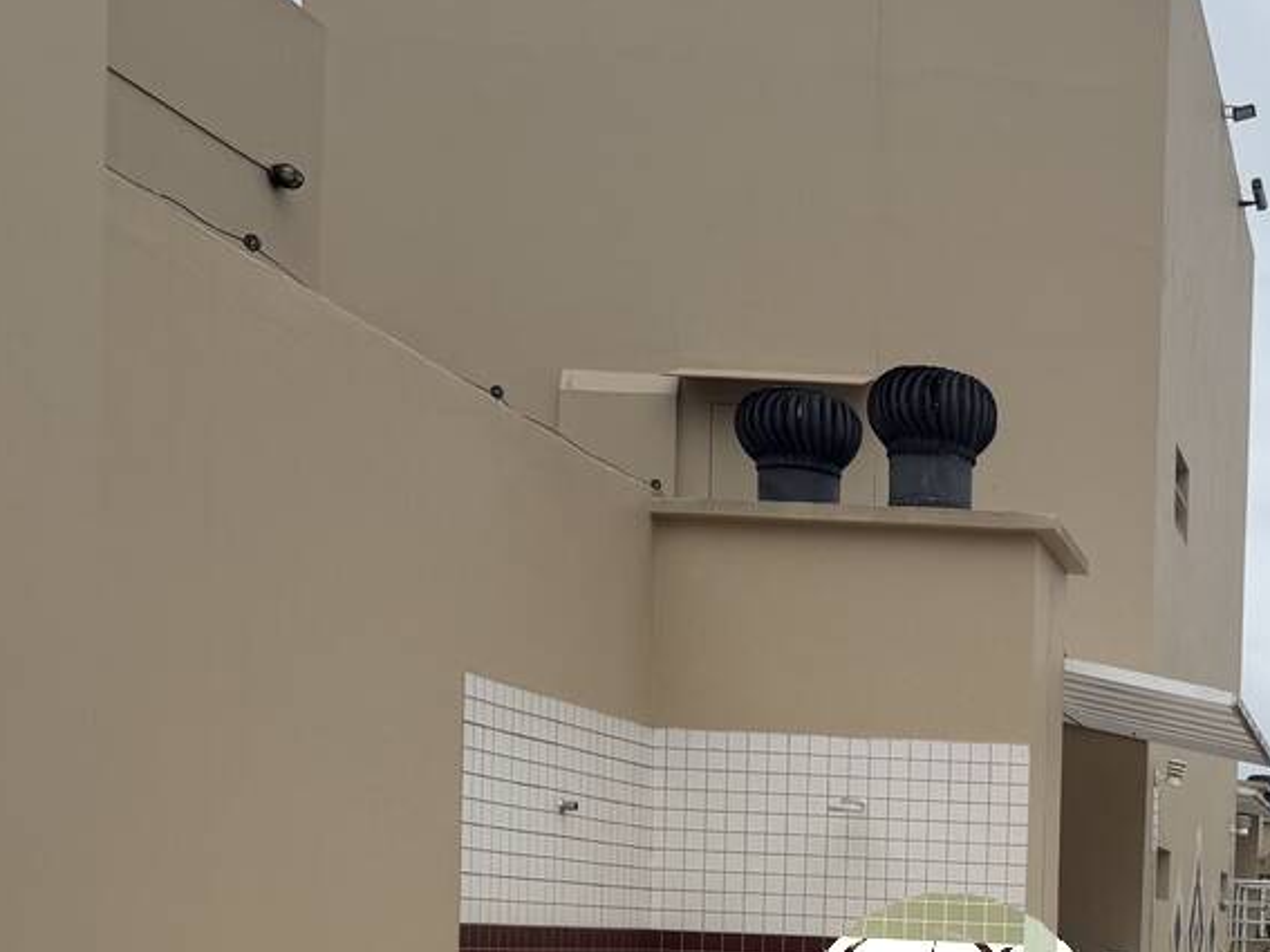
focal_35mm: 61
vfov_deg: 22.6
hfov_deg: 29.1
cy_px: 1057
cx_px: 1351
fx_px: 2238
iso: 80
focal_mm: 6.76
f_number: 1.78
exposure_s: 1/1653
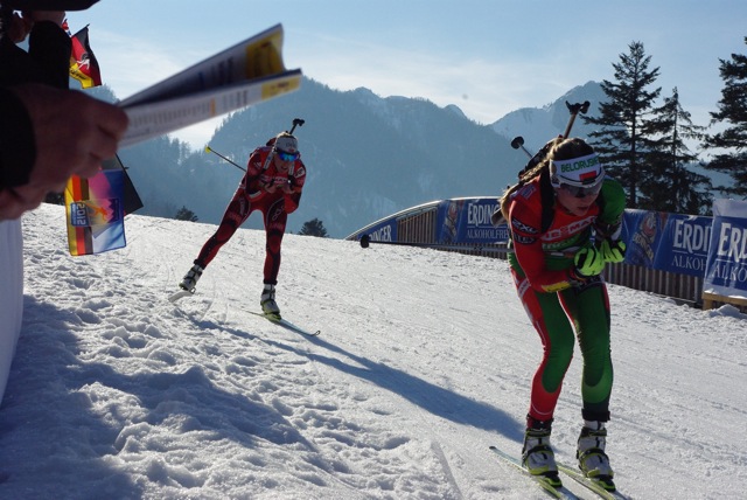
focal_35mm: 82
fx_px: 1703
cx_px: 374
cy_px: 250
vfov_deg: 16.7
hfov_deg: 24.7
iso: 800
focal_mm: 55
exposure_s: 1/2000
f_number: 13
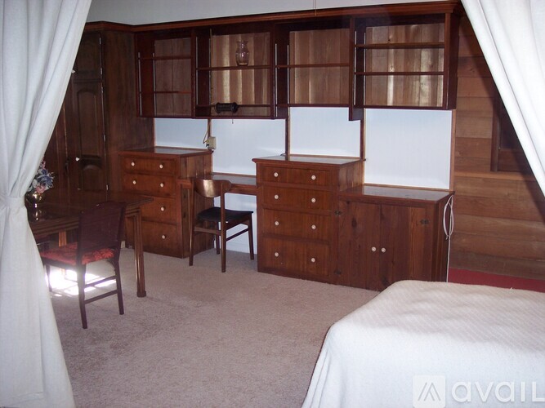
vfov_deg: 36.8
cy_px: 204
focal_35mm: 39
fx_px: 614
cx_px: 272
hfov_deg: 47.9
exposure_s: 1/60
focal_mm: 8
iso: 140
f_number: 2.8
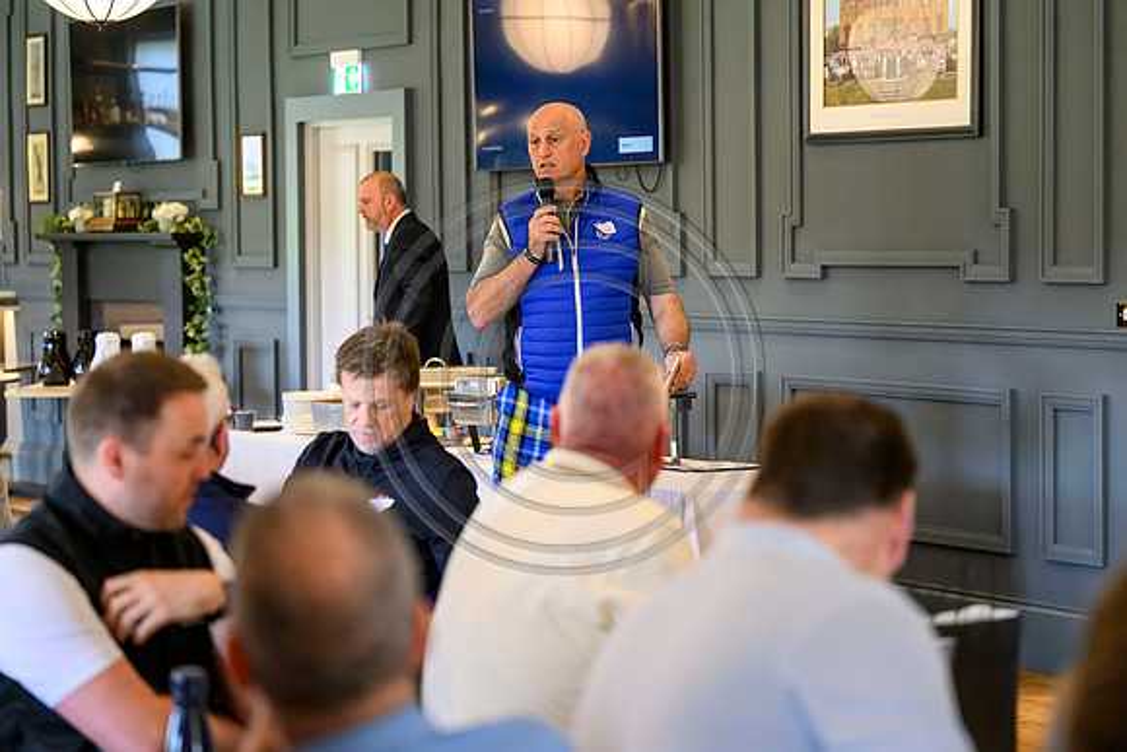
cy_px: 376
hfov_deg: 23.1
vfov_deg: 15.5
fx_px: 2755
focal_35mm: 88
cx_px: 564
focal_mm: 88
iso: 5000
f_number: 2.8
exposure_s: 1/400
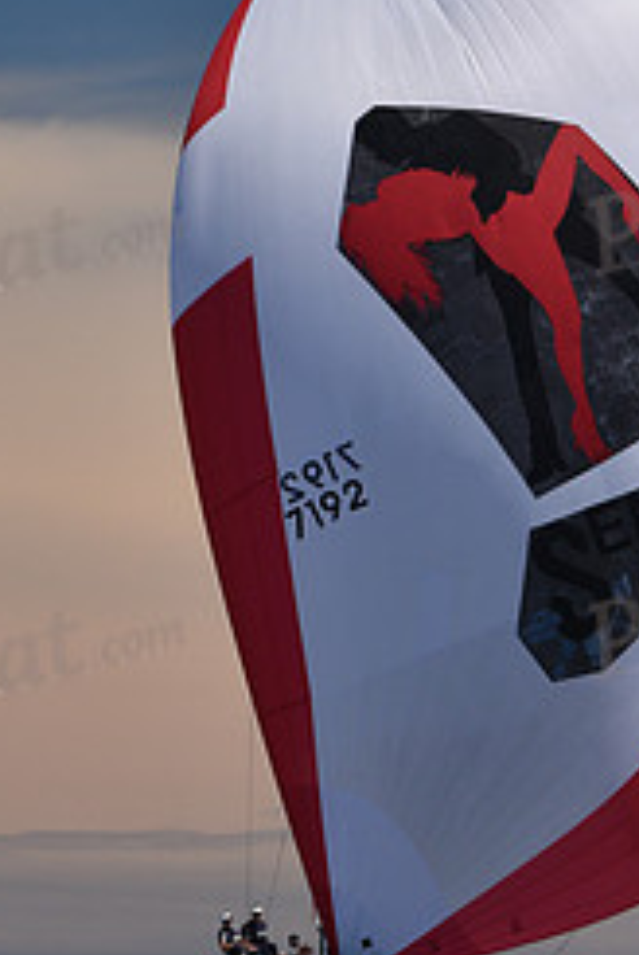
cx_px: 388
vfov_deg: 5.3
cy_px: 433
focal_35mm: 390
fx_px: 10354
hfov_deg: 3.5
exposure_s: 1/800
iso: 250
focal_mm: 165
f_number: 7.1
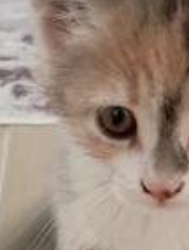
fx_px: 710
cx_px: 130
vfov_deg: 19.3
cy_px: 266
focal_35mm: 98
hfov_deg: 15.1
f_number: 1.8
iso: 3281
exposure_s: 1/24
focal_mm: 4.22
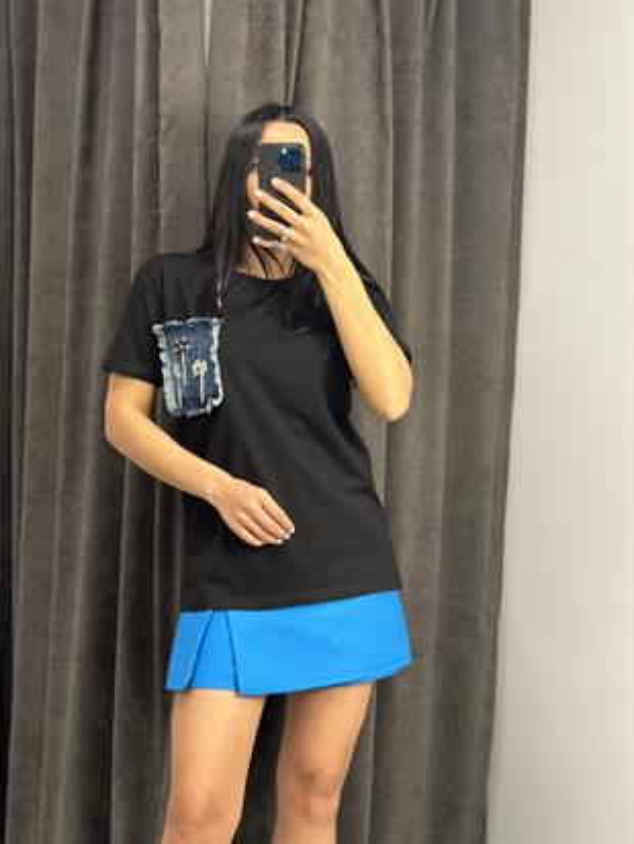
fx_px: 1172
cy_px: 422
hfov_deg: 30.3
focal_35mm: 48
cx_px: 317
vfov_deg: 39.6
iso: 250
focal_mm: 6.86
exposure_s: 1/50
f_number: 1.78
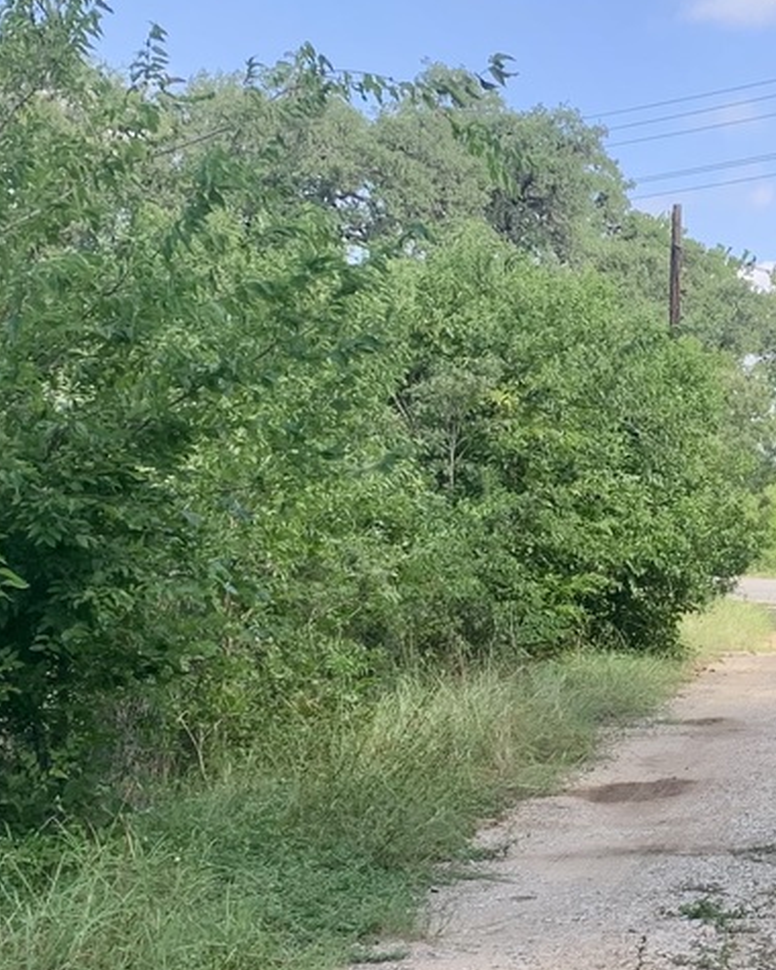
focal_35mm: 77
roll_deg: +1.9
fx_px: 2211
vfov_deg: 24.7
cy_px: 388
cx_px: 843
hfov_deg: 19.1
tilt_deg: +5.9
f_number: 1.8
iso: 25
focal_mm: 4.25
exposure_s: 1/605
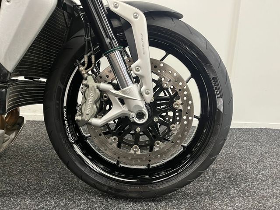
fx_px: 210
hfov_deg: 67.3
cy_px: 105
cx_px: 140
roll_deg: -1.3
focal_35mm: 26
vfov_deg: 53.1
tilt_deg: -12.5
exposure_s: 1/50
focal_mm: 5.1
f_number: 1.6
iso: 320
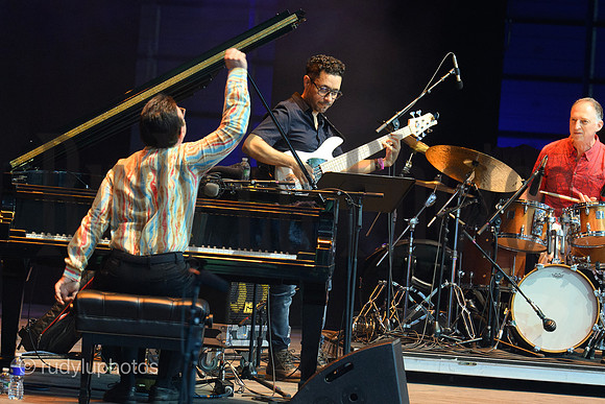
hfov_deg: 6.9
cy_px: 202
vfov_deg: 4.6
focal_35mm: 300
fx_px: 5043
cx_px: 302
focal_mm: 200
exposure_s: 1/200
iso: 3200
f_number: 5.6
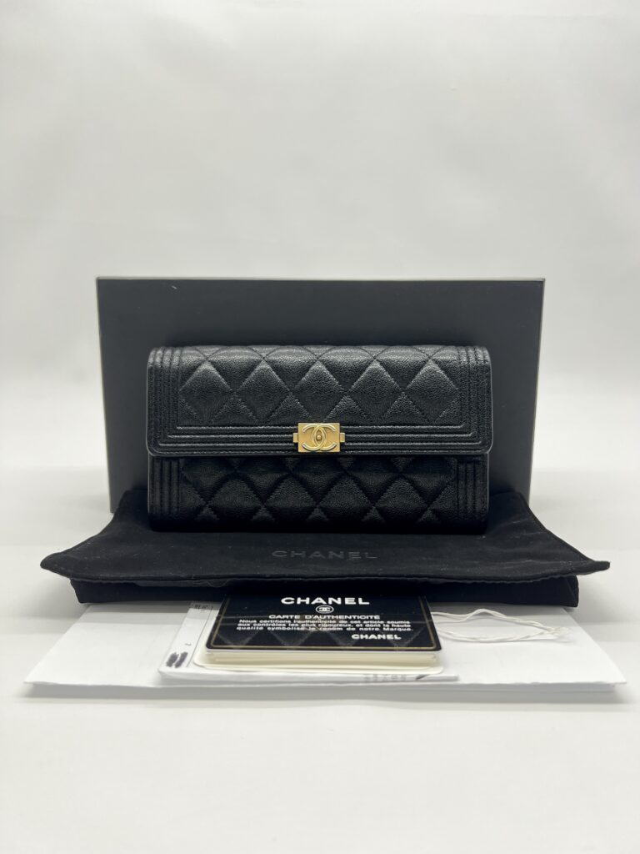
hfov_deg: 53.1
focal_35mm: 26
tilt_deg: -10.9
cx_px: 320
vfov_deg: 67.3
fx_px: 641
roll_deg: -0.7
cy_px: 427
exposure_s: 1/100
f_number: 1.5
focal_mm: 5.7
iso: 50
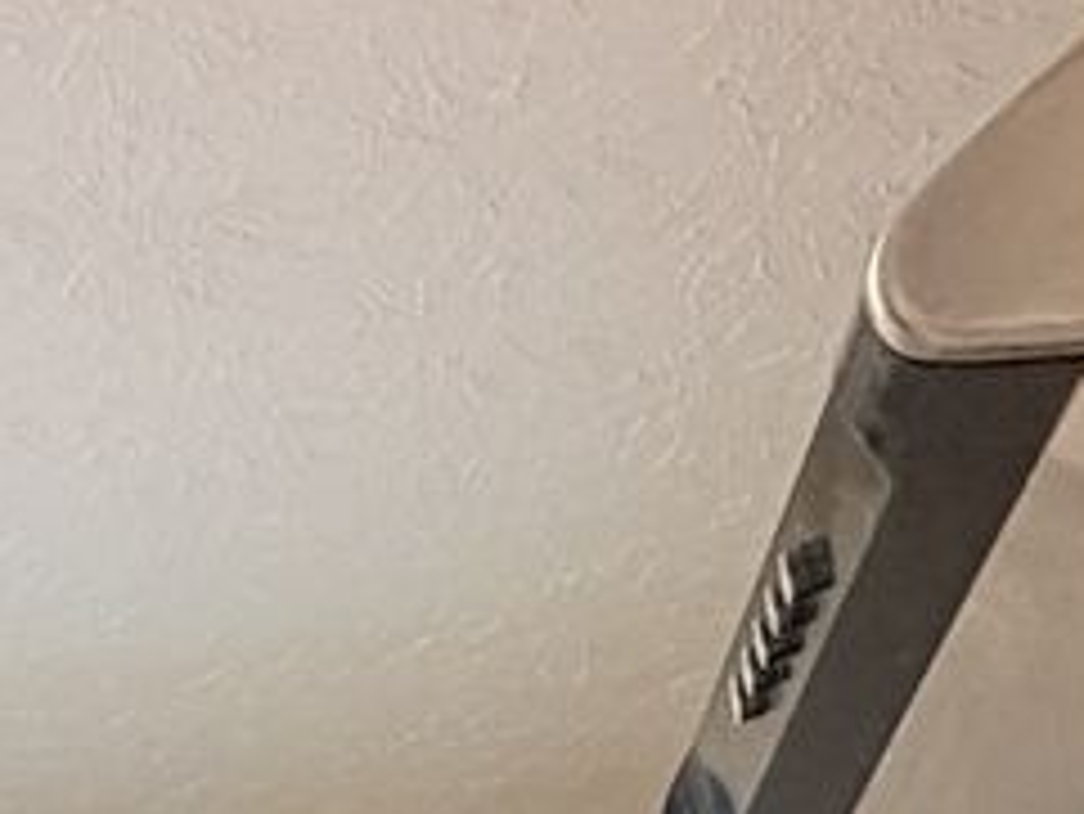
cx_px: -378
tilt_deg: -2.7
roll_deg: +0.7
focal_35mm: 87
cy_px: 2269
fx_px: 2726
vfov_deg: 11.7
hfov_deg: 20.3
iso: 250
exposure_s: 1/120
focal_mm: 2.22
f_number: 2.2
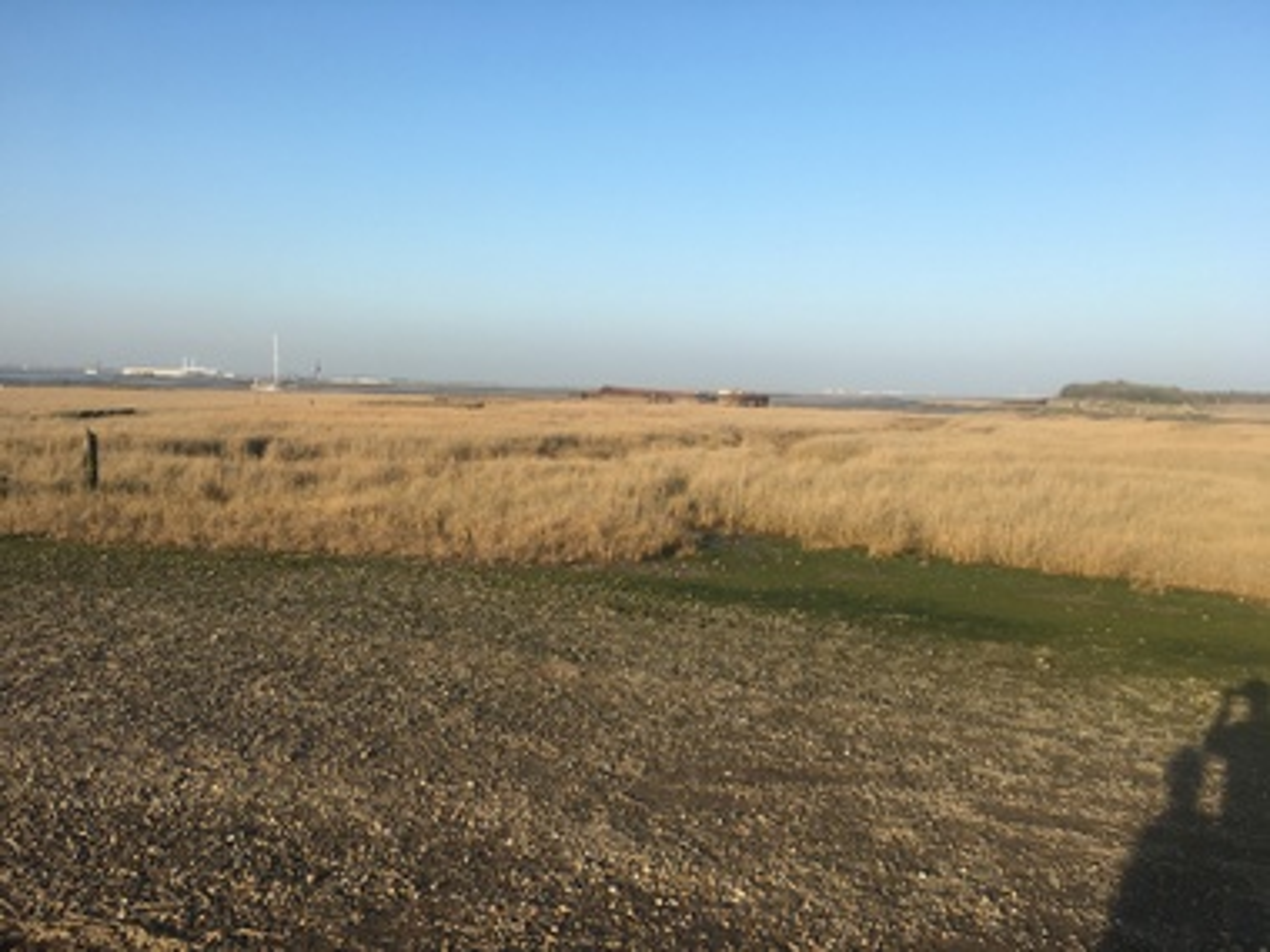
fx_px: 1064
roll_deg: -0.8
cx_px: 635
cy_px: 476
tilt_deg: -6.3
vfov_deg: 48.2
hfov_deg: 61.7
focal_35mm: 29
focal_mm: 4.15
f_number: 2.2
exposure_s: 1/916
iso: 25
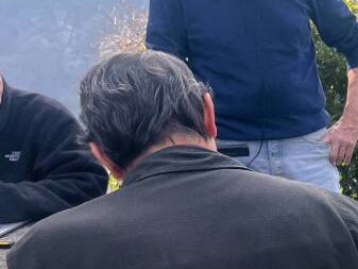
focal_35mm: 79
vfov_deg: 18.6
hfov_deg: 21.4
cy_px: 199
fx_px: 817
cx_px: 510
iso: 50
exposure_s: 1/1112
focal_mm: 5.7
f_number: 1.5
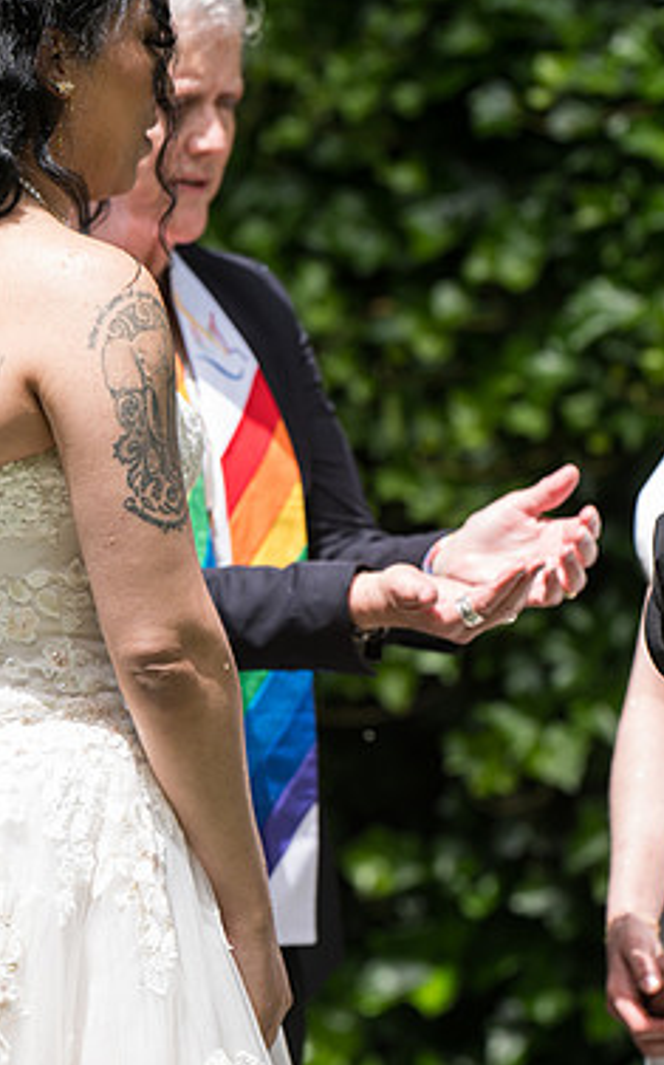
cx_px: 297
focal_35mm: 306
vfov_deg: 6.9
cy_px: 532
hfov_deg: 4.3
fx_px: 8877
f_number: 4
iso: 100
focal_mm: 195
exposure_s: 1/400
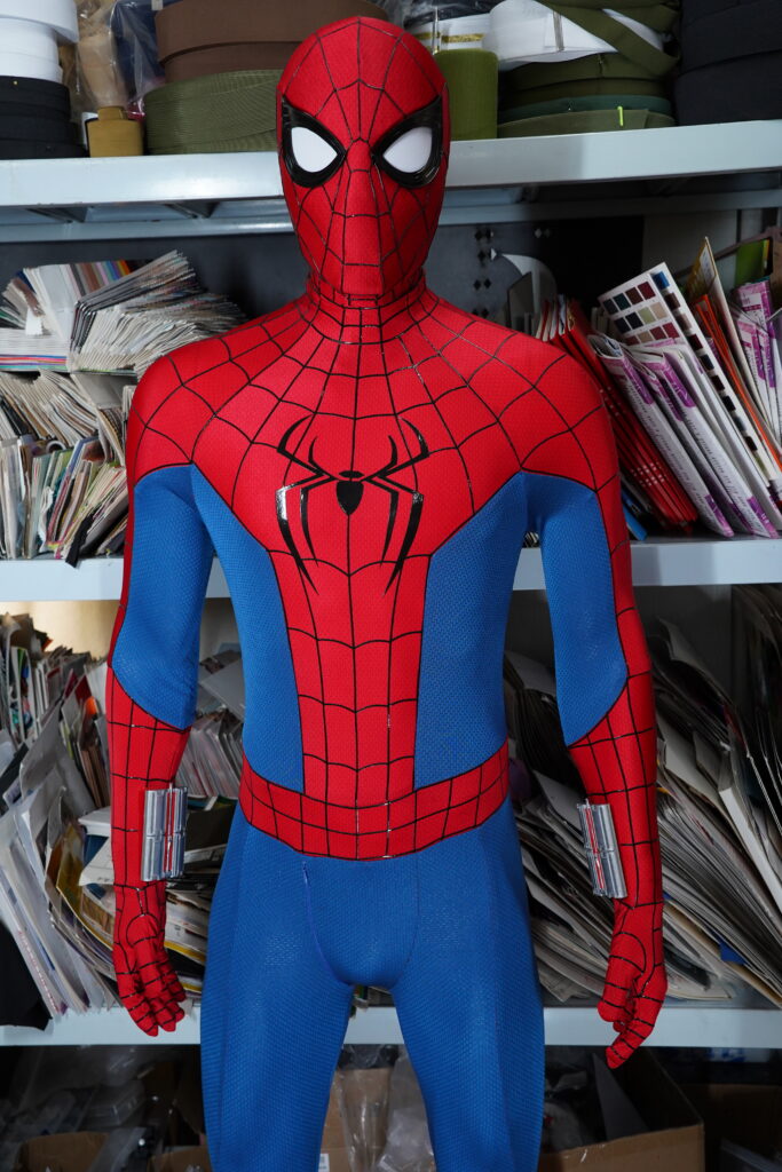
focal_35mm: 38
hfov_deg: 35.1
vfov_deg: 50.7
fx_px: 1238
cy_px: 586
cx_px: 391
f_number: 6.3
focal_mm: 38
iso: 1250
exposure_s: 1/100
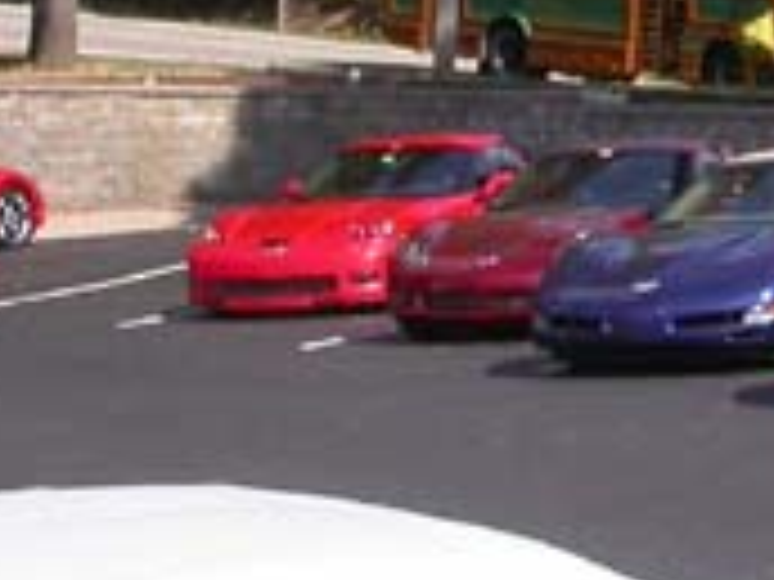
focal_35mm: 177
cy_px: 108
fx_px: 3958
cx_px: 1044
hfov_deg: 10.9
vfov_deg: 8.4
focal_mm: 7.85
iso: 100
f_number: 6.7
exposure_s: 1/257
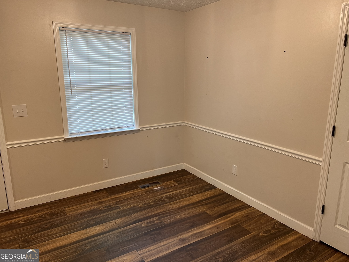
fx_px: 262
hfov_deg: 67.3
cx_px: 174
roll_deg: +0.3
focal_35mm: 26
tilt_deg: -13.0
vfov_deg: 53.1
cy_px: 131
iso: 100
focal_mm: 5.7
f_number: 1.5
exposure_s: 1/60
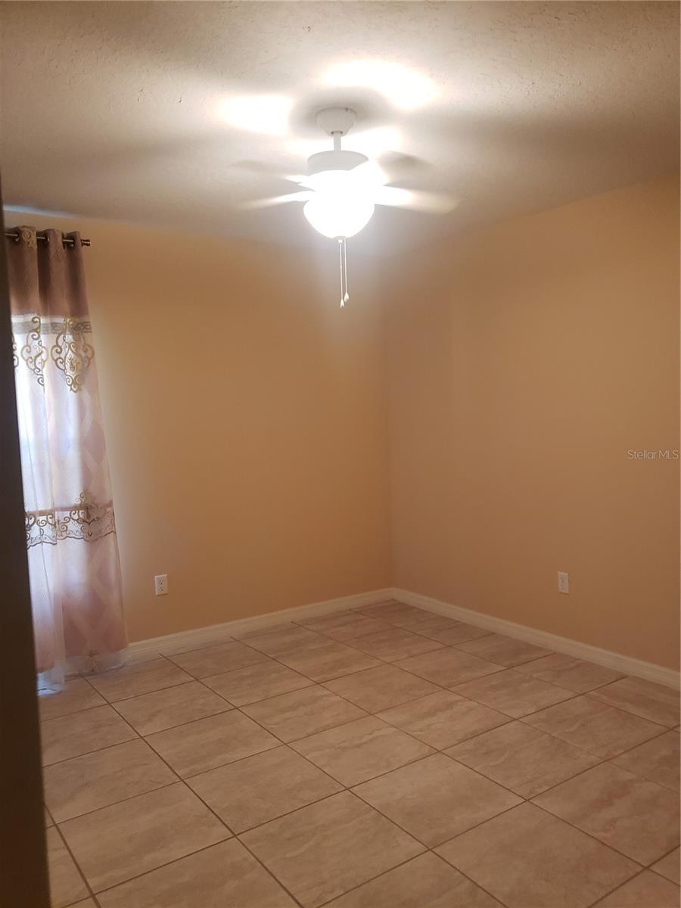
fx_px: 682
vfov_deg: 67.3
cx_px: 340
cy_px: 454
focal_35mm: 26
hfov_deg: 53.1
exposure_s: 1/40
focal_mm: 4.3
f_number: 1.5
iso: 250
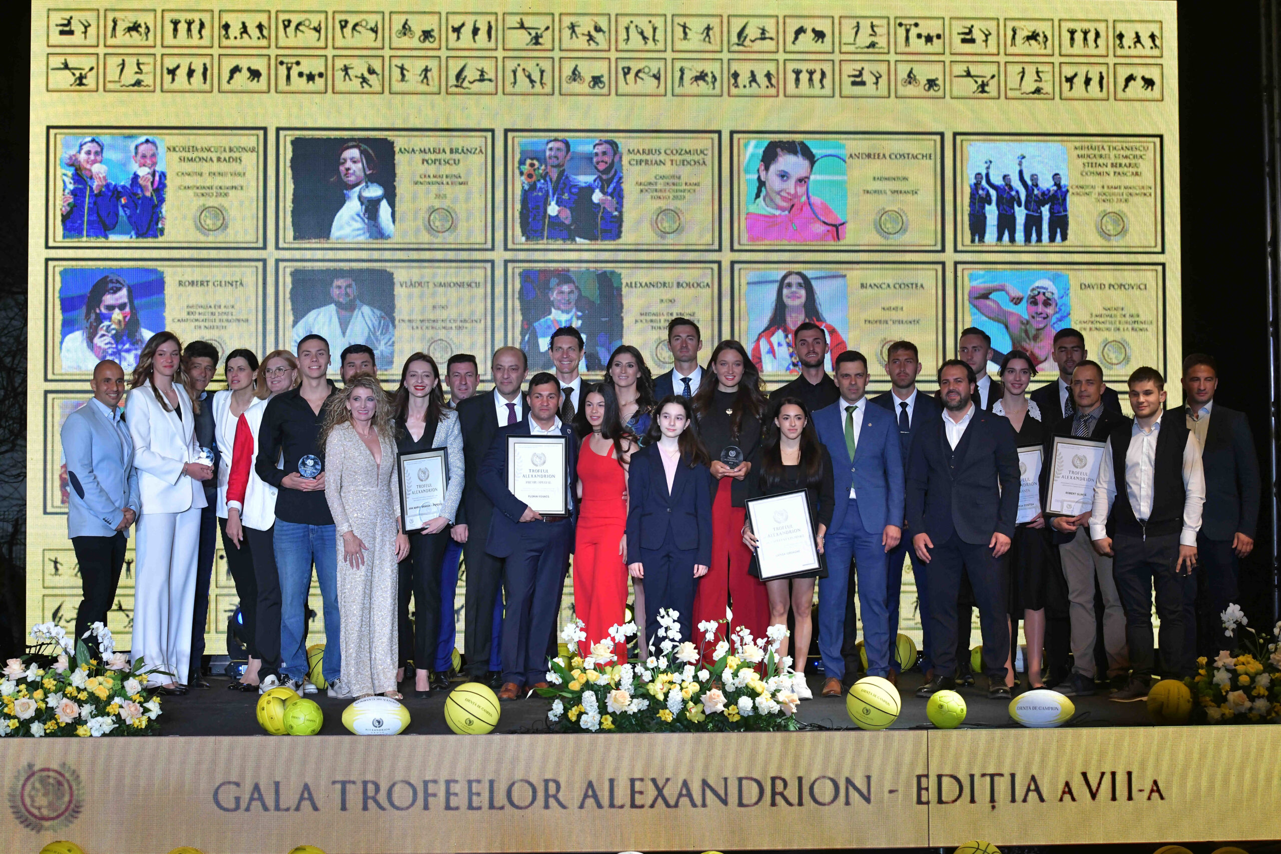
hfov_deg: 28.8
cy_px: 427
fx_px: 2491
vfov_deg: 19.5
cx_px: 640
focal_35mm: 70
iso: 3200
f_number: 5.6
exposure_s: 1/320
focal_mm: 70
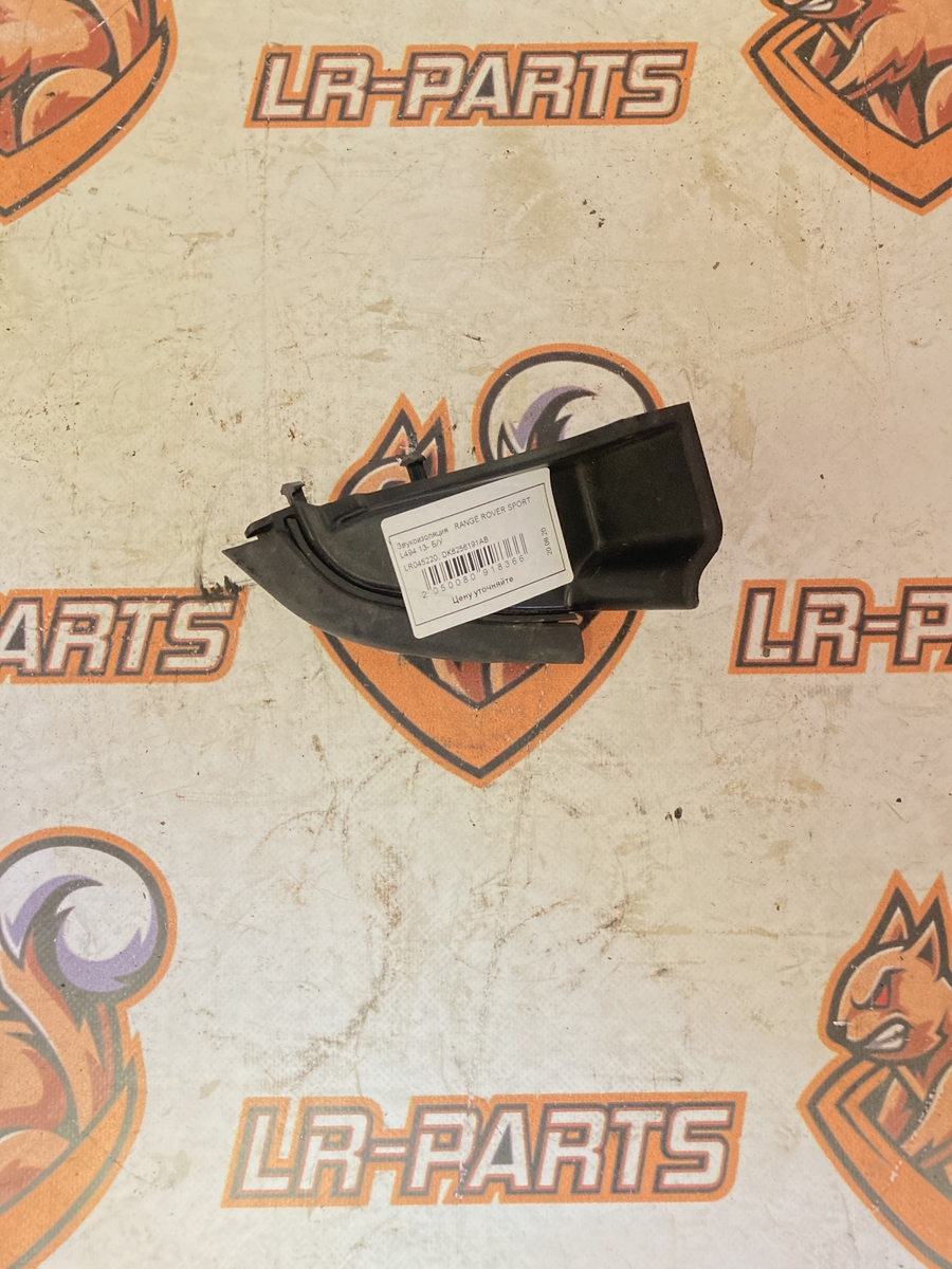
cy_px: 634
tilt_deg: -81.1
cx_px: 476
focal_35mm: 28
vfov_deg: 63.4
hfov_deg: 49.7
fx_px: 1027
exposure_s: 1/25
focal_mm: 3.99
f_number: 1.8
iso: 400
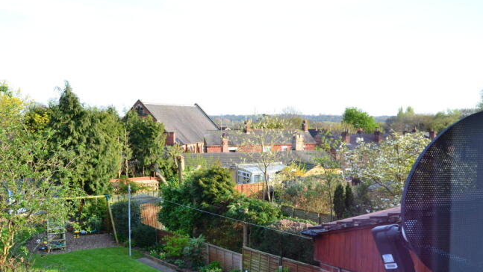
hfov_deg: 56.6
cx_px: 244
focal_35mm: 35
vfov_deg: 33.7
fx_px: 448
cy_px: 154
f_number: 9
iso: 400
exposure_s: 1/100
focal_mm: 22
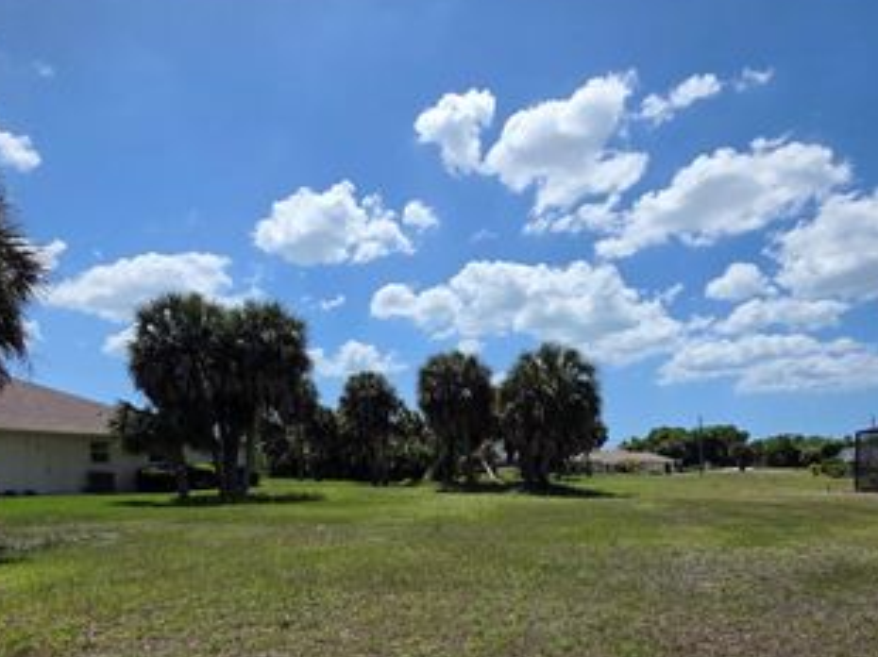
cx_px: 442
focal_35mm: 21
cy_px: 489
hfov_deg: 79.0
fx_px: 532
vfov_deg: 60.1
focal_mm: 2.2
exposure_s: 1/3598
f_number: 1.9
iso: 40
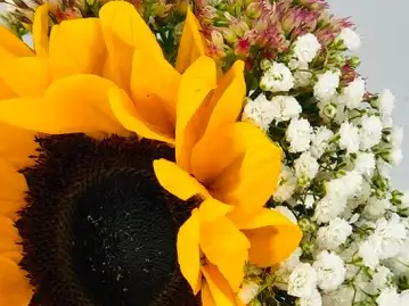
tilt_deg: -21.6
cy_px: 253
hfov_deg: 14.2
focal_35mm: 139
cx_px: 196
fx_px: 1642
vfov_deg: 10.6
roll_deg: -2.2
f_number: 2.4
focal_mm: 6
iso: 16
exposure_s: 1/119
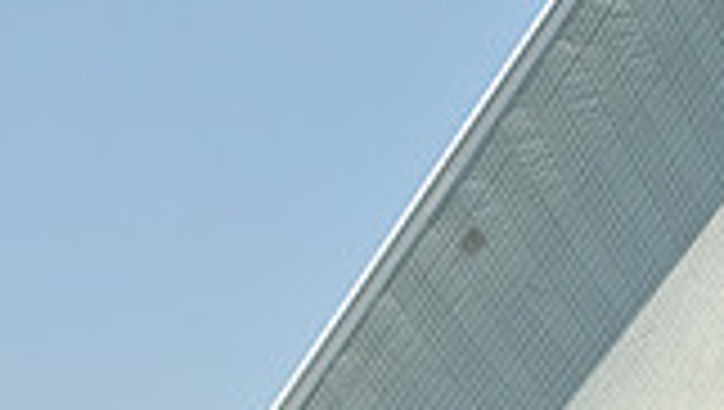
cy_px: 1298
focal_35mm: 321
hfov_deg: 6.7
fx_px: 6170
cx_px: 776
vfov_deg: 3.7
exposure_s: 1/1250
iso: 320
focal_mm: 85
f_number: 10
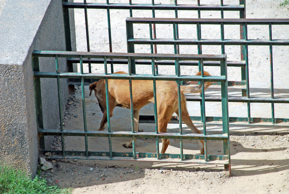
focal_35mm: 300
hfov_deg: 6.9
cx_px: 144
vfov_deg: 4.6
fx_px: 2411
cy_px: 97
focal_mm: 200
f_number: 8
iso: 100
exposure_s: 1/160
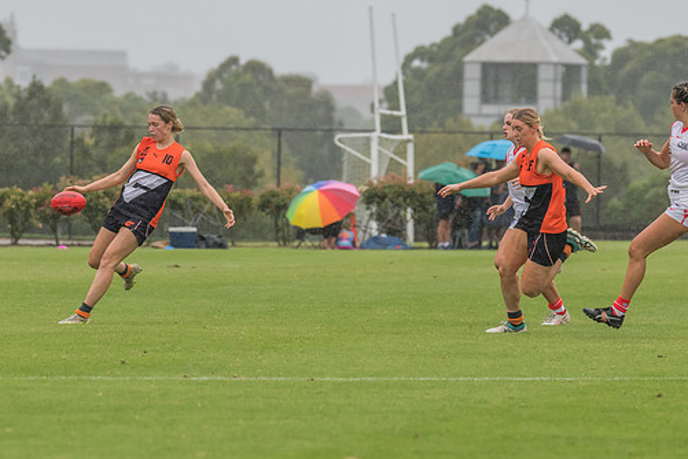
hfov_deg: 4.2
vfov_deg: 2.8
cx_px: 161
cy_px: 107
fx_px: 9440
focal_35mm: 494
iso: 800
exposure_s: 1/1600
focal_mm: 270
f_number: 8
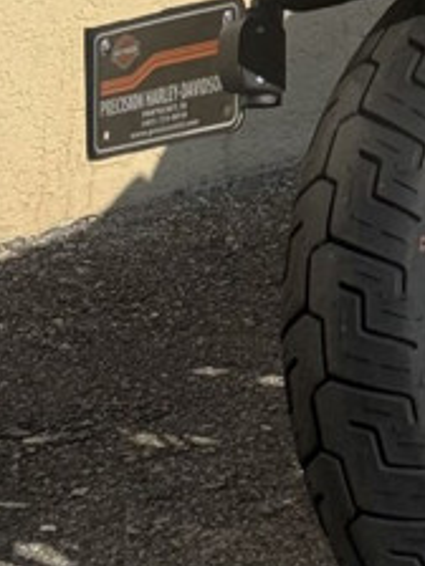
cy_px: -294
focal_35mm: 229
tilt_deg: -6.7
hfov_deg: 6.3
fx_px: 3749
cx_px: 923
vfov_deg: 8.4
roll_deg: -0.2
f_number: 1.78
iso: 64
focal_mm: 6.76
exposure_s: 1/6024
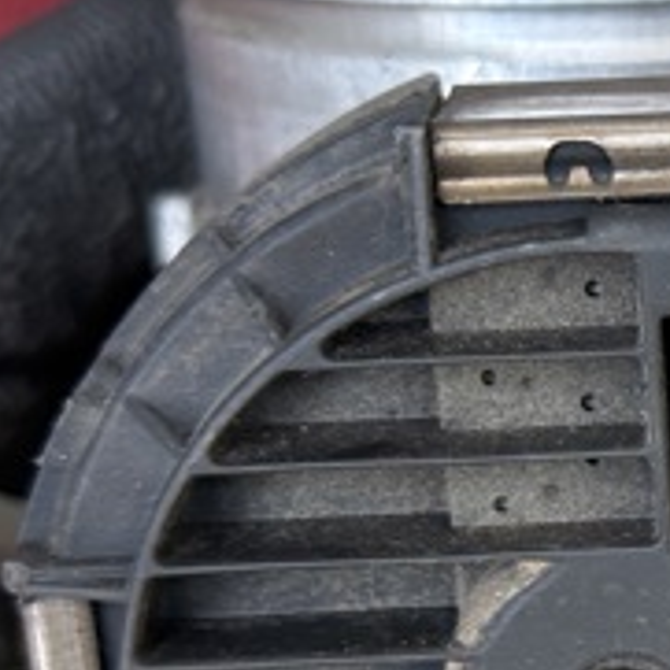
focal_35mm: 150
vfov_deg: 11.6
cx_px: 1081
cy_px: 616
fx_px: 3285
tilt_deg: -64.4
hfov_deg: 11.1
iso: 160
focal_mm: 6.76
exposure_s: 1/234
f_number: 1.78
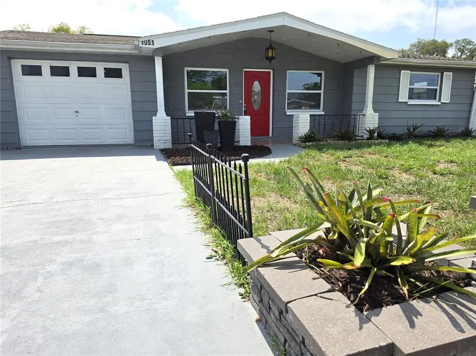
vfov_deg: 58.8
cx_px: 238
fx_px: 316
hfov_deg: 74.0
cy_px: 178
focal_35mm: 23
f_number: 1.4
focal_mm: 6.5
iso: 40
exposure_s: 1/7939
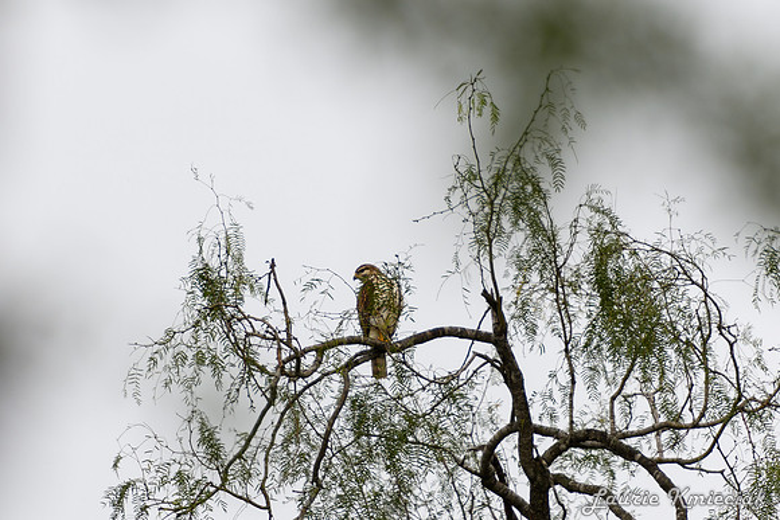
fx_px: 9827
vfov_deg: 3.0
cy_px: 272
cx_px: 372
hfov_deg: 4.5
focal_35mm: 453
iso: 100
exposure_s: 1/1000
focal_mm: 200
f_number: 2.8
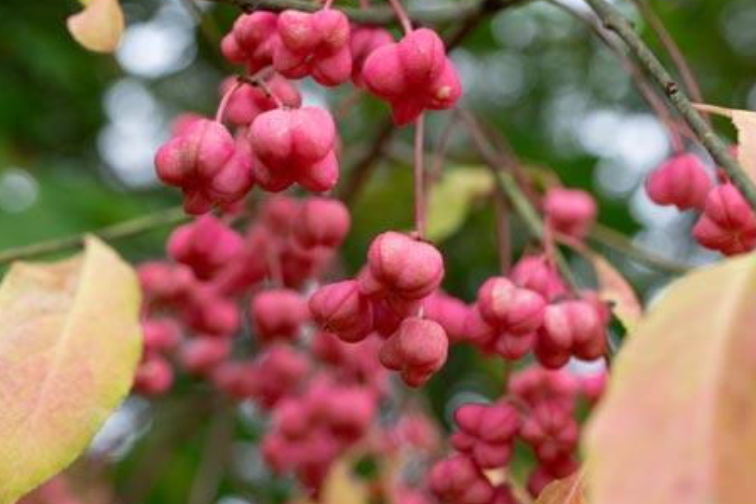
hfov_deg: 41.9
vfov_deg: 28.6
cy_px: 232
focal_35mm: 47
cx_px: 401
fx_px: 987
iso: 1600
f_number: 5.6
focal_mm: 35
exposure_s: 1/320
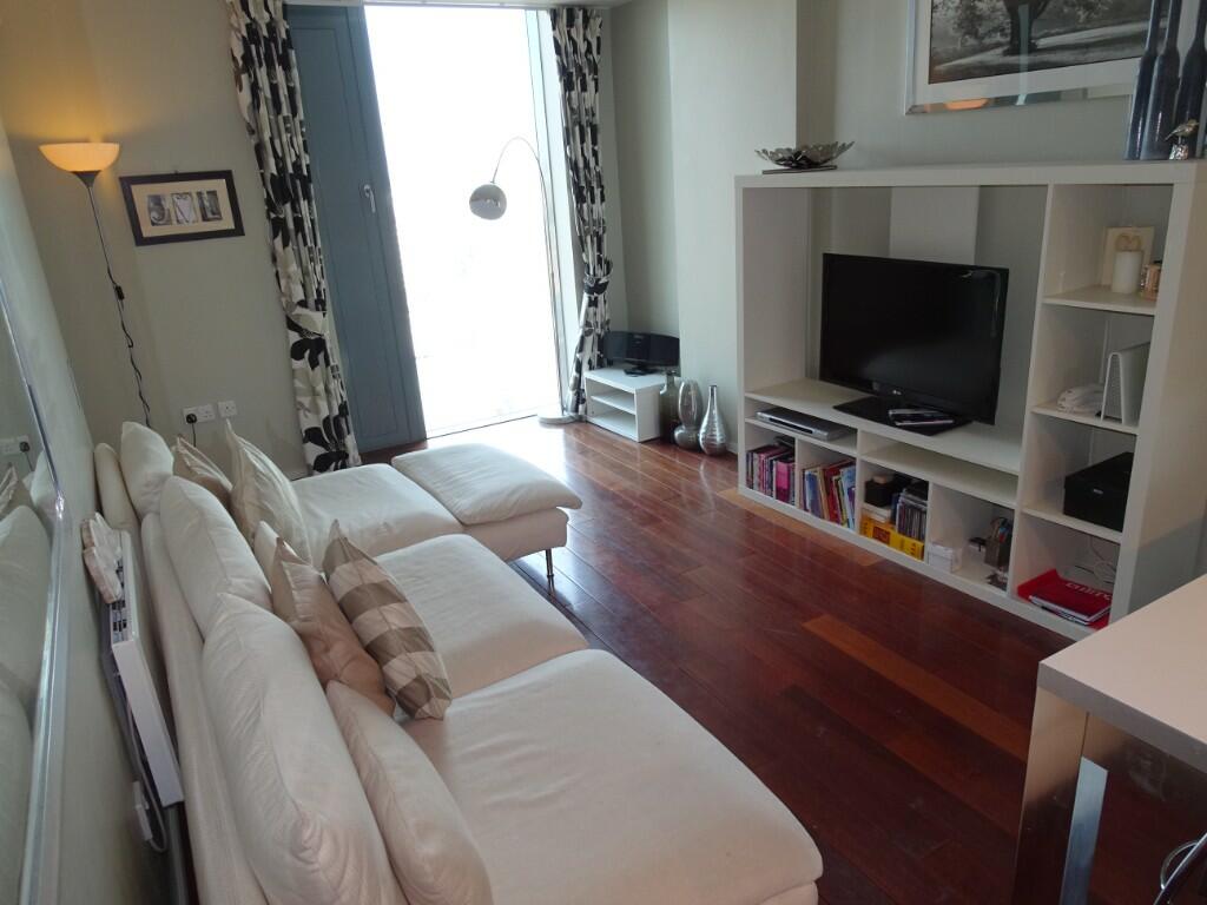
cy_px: 452
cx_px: 604
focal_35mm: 24
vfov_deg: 56.8
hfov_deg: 71.6
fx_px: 837
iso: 80
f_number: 3.5
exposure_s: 1/30
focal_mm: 4.1
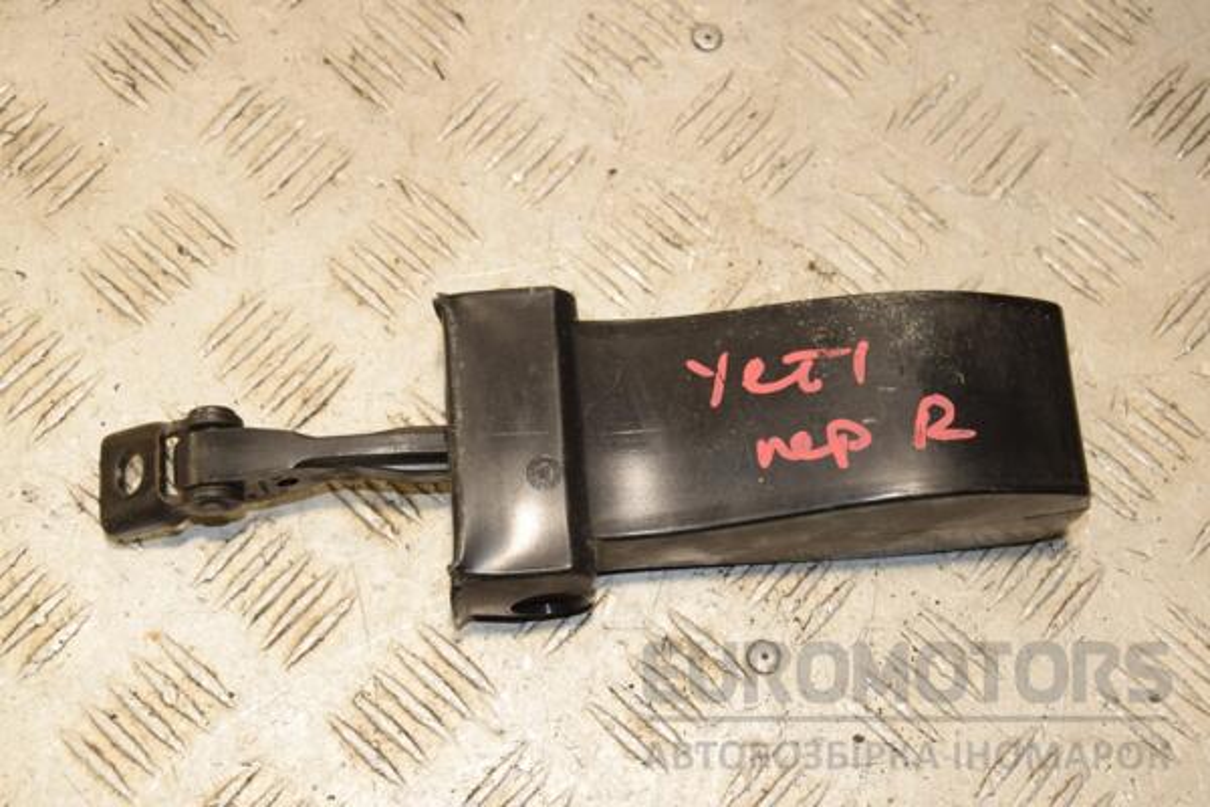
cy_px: 404
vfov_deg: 20.2
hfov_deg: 29.9
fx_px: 2269
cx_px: 605
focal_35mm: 68
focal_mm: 45
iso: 800
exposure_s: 1/200
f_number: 8
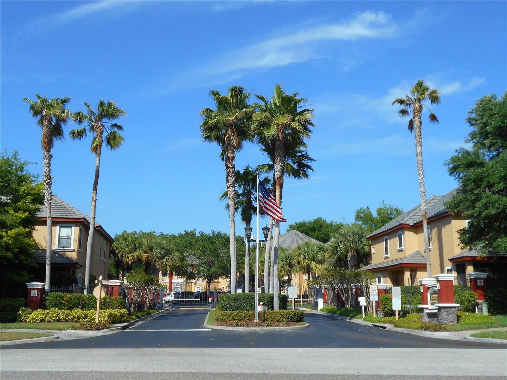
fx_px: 542
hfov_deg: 50.1
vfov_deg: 38.7
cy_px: 190
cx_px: 254
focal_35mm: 37
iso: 80
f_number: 3.9
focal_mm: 6.7
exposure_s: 1/800
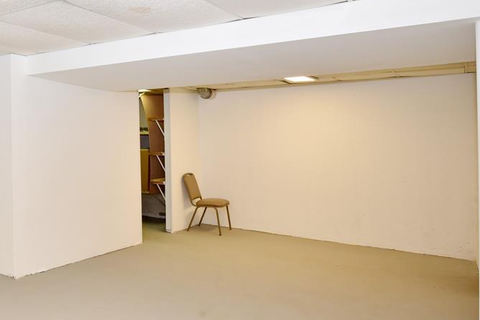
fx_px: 347
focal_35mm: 26
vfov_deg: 48.6
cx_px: 138
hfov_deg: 66.3
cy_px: 217
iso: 800
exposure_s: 1/60
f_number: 9
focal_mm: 17
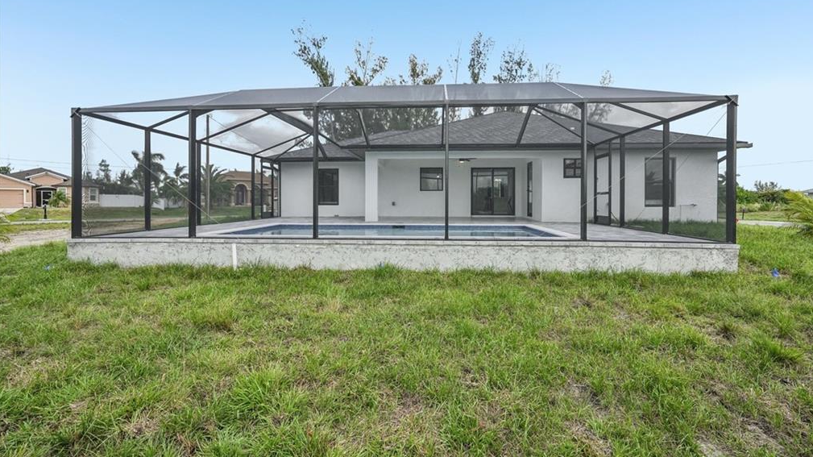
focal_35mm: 18
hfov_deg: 94.2
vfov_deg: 62.1
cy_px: 203
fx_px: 378
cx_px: 410
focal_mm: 16.5
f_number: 8
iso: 400
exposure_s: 1/640
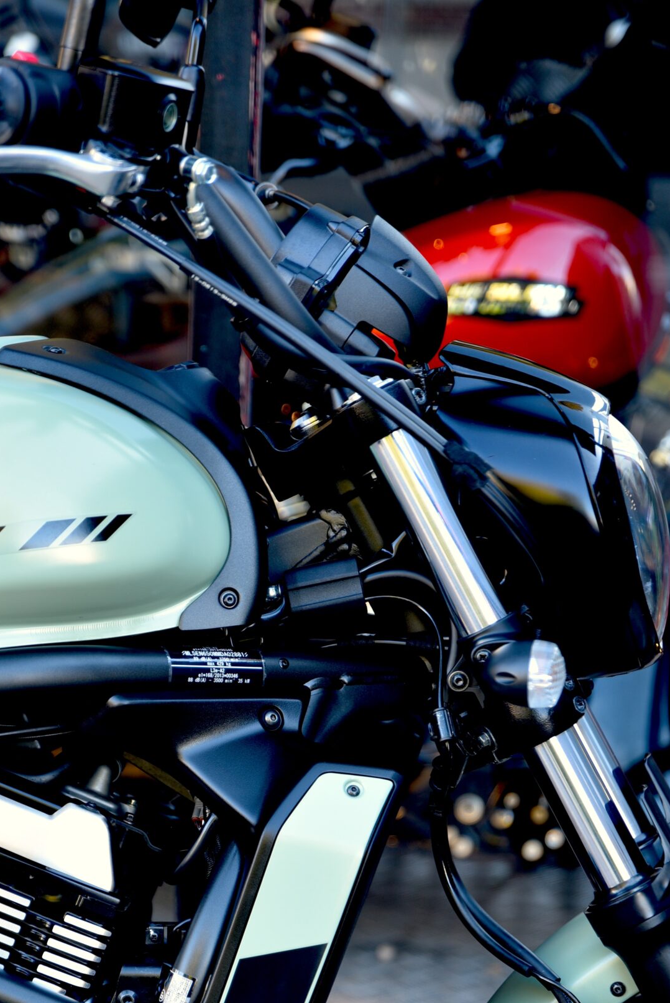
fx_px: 3095
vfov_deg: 18.3
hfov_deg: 12.3
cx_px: 219
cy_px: 795
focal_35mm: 111
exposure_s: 1/60
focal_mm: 70
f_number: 2.8
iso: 200
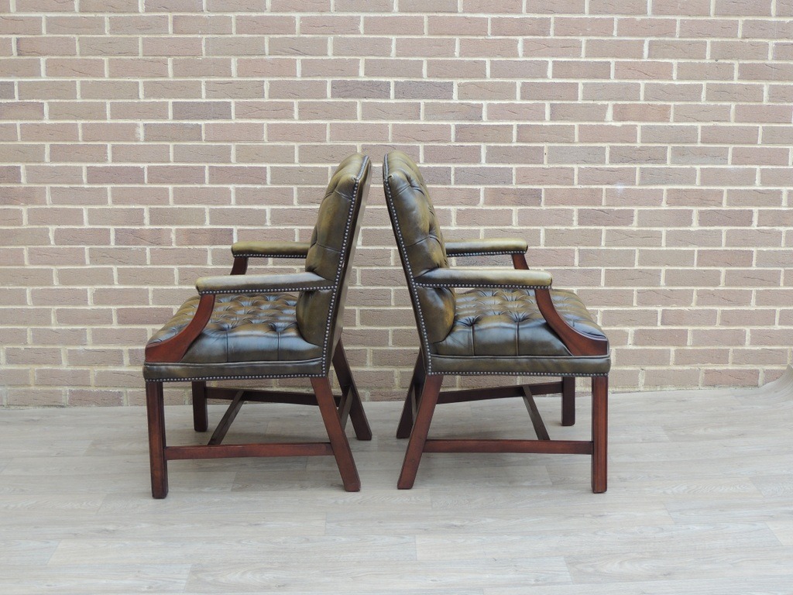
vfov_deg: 29.1
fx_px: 1145
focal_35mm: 50
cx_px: 396
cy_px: 298
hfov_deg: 38.2
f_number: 3.6
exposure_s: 1/50
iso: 110
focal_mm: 8.9
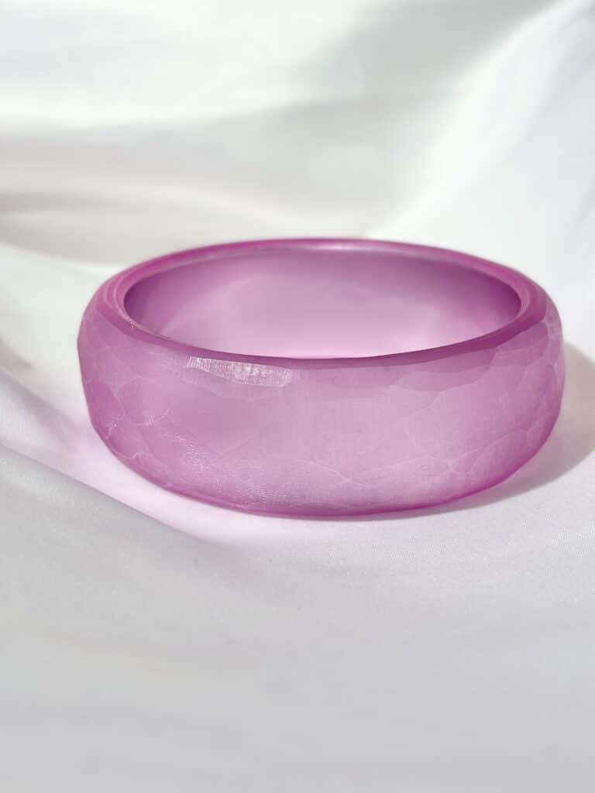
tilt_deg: -28.5
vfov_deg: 36.8
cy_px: 396
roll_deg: +1.8
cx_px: 298
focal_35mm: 52
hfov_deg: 28.0
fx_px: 1192
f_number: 1.6
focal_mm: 5.96
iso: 32
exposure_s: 1/200
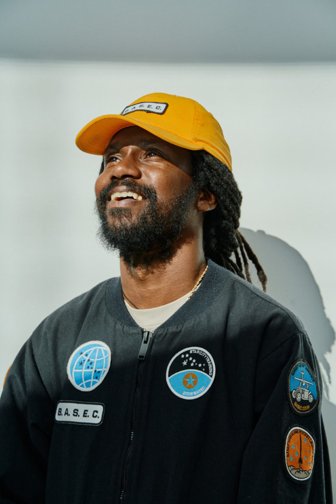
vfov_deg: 27.0
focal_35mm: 75
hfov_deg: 18.2
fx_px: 1050
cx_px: 168
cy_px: 252
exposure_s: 1/320
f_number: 8
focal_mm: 75
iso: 100
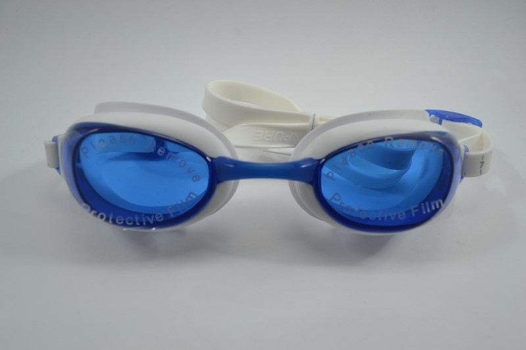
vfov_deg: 47.9
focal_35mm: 27
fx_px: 394
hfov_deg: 67.4
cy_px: 175
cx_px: 263
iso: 320
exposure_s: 1/125
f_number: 8
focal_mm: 18
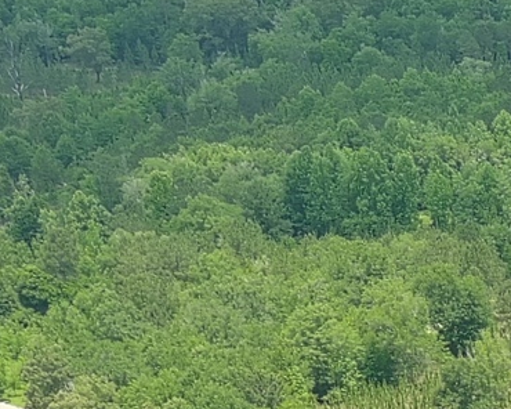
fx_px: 3418
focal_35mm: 226
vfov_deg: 6.1
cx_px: 1232
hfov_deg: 7.9
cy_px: 1405
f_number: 2.8
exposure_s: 1/500
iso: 100
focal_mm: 10.57
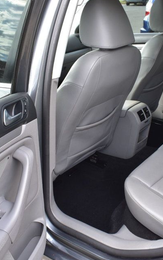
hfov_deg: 29.2
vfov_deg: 45.3
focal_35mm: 44
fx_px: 313
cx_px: 96
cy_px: 126
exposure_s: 1/50
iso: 400
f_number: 8
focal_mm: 18
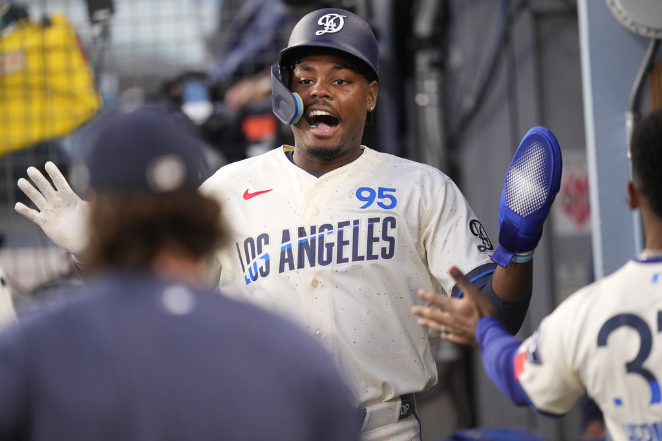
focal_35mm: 400
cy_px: 220
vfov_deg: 3.4
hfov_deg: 5.2
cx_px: 331
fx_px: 7353
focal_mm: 400
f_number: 2.8
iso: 2500
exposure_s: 1/1250
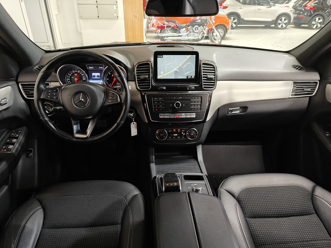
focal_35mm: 24
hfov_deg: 71.6
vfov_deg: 56.8
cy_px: 124
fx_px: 229
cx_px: 166
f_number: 1.8
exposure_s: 1/50
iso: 200
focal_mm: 5.59
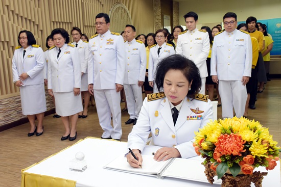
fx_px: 269
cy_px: 94
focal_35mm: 34
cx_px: 140
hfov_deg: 55.1
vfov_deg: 38.4
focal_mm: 23
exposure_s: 1/60
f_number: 8
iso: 1250
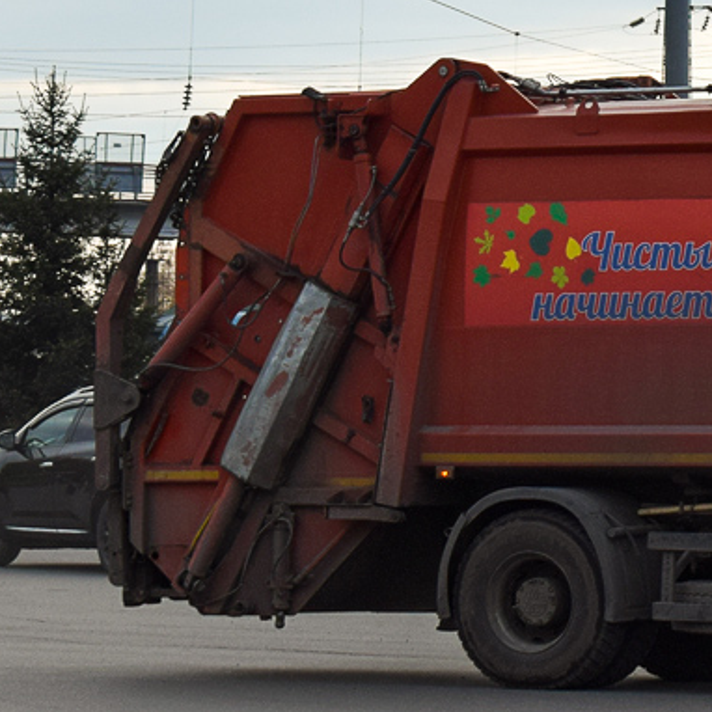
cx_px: 926
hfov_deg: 7.8
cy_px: 144
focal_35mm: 220
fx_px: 5127
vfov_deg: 7.9
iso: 200
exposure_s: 1/640
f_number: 7.1
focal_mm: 55
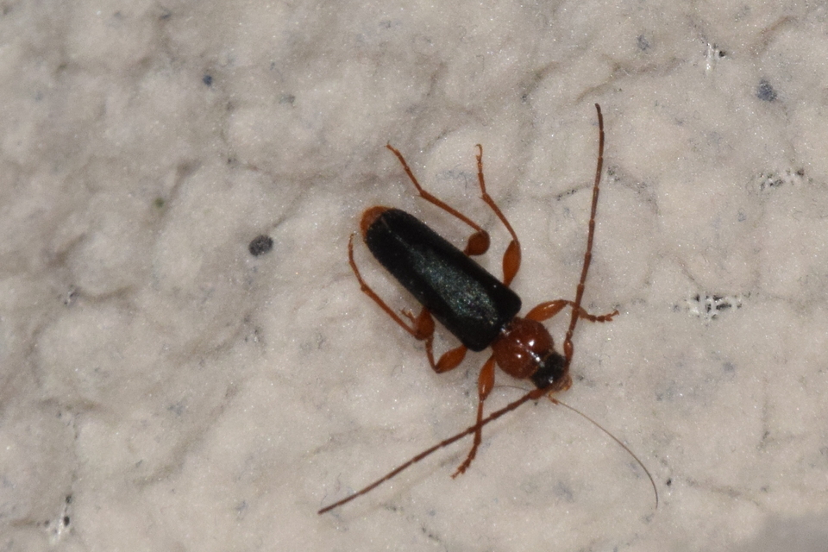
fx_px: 4830
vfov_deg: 6.5
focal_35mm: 210
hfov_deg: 9.8
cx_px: 414
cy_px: 276
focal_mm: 140
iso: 1250
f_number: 16
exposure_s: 1/160
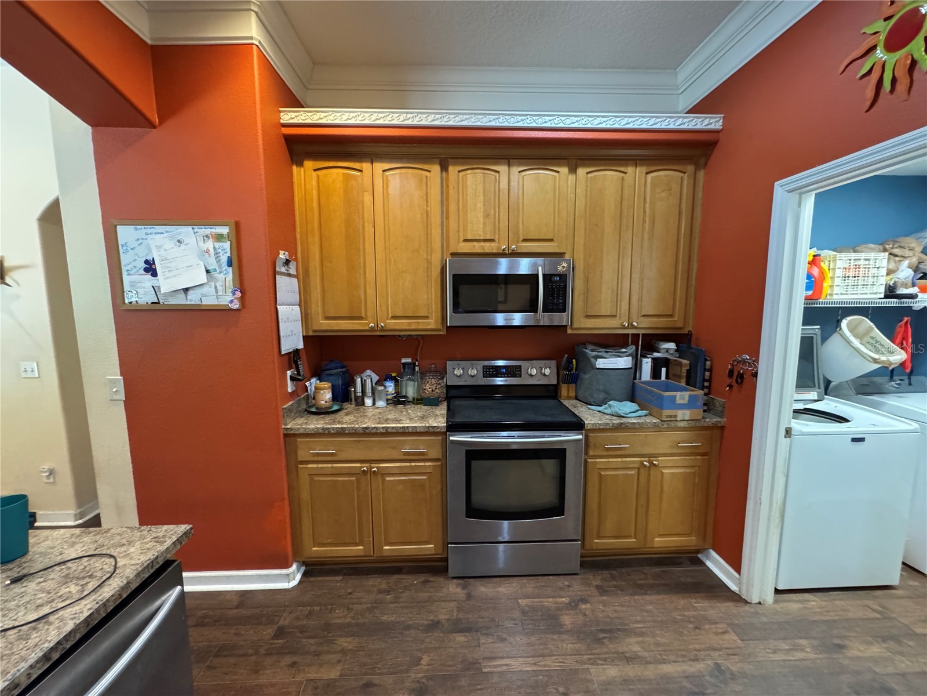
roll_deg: -0.1
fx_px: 375
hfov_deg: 102.1
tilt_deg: -6.2
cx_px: 464
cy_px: 348
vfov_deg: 85.7
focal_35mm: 14
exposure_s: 1/60
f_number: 2.2
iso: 1250
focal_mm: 2.22
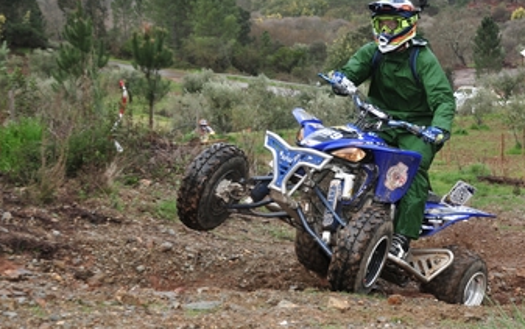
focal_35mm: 92
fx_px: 1312
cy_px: 163
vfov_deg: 14.3
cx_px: 340
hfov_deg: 22.5
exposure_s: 1/640
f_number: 5.6
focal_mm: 45
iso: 500
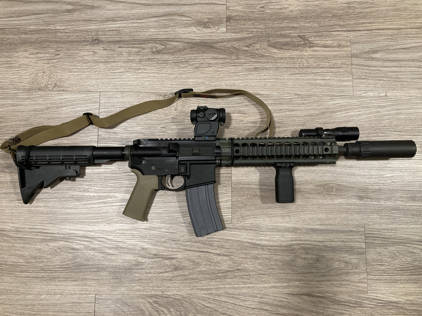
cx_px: 211
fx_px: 341
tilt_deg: -82.9
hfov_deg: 63.4
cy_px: 158
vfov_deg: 49.7
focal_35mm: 28
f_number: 1.8
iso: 250
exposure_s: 1/60
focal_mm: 3.99
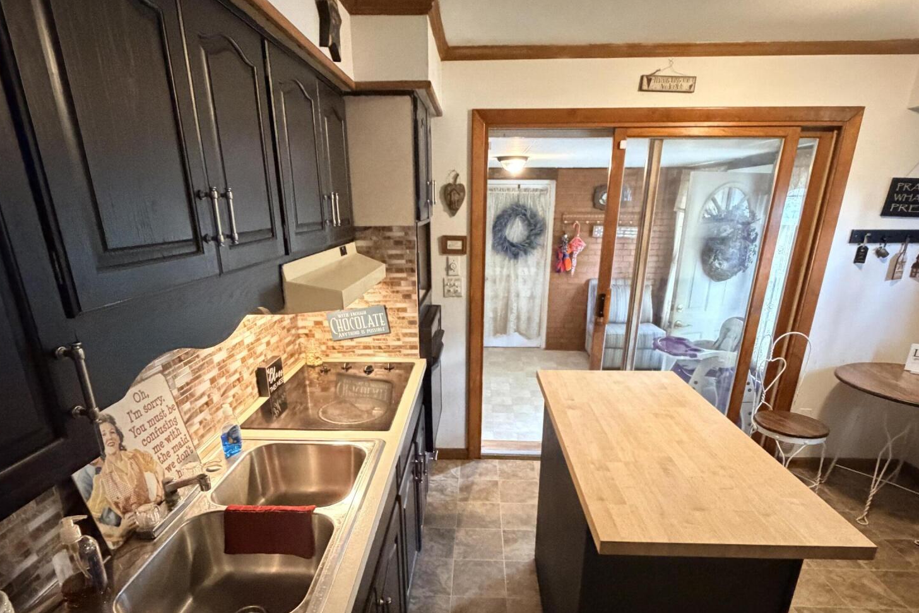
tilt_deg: -20.2
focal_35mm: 20
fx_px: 511
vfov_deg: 61.0
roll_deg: +0.6
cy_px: 388
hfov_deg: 84.0
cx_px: 454
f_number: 2.2
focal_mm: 2.22
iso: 1250
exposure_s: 1/59
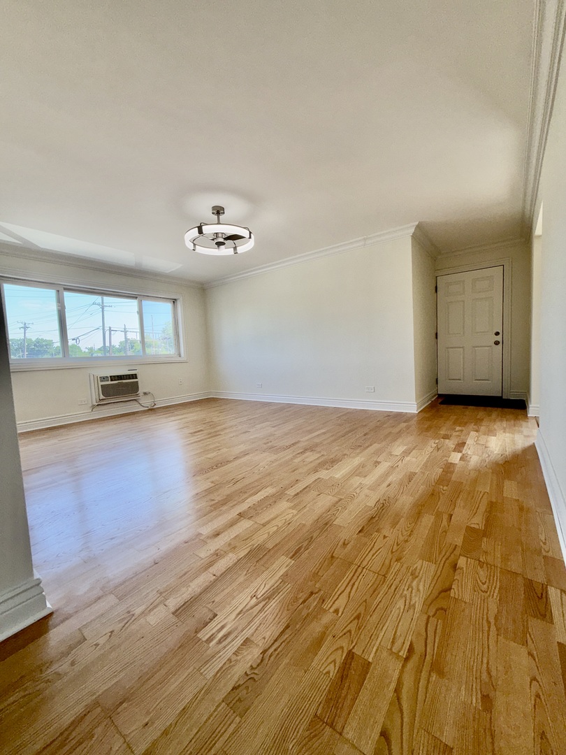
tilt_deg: -5.1
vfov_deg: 102.1
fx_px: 305
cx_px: 283
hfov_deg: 85.7
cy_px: 378
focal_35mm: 14
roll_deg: +1.9
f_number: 2.2
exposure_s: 1/136
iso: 16
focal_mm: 2.22
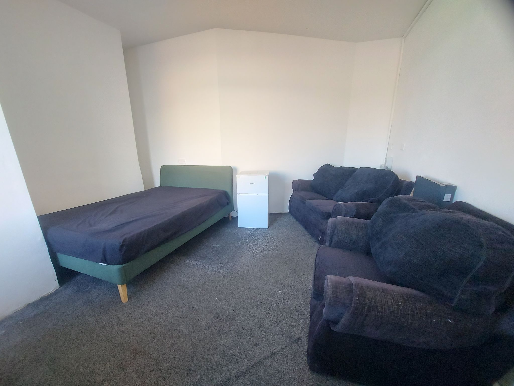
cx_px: 257
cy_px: 193
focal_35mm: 13
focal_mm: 1.74
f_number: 2.2
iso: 320
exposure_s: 1/33
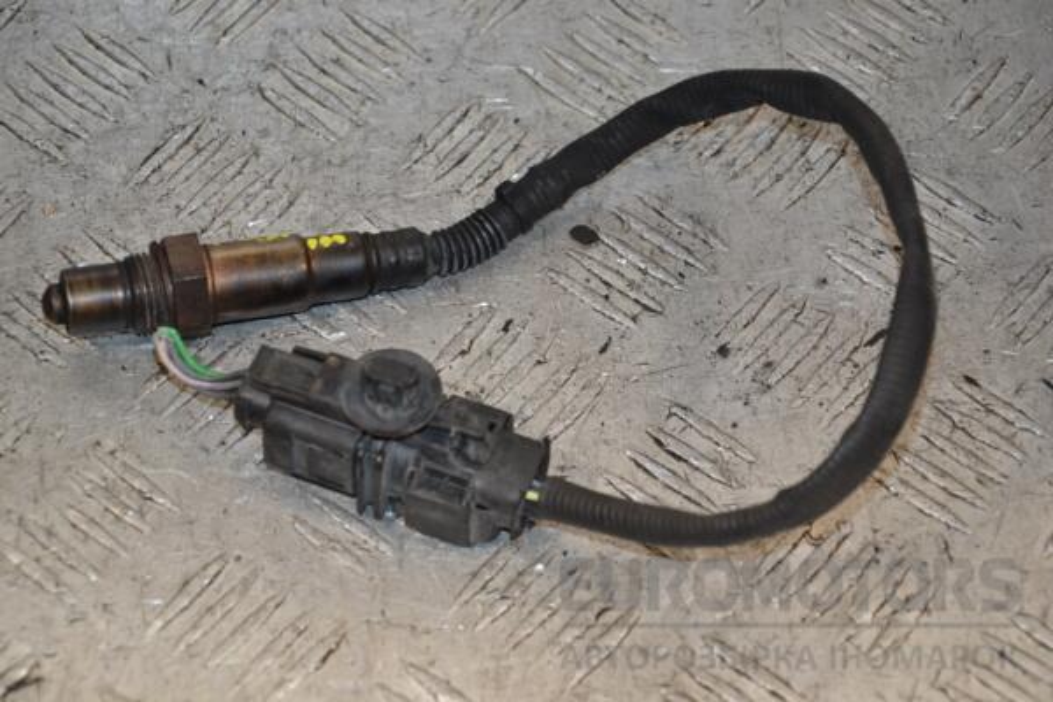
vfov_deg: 12.2
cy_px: 351
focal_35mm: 112
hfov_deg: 18.2
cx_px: 526
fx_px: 3290
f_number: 5.6
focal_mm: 75
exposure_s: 1/200
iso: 800
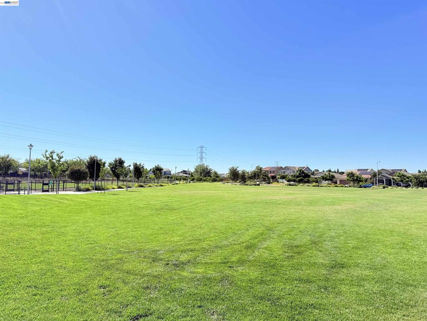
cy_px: 160
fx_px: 296
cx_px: 214
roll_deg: -0.3
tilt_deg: +4.2
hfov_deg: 71.6
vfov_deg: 56.8
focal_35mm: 24
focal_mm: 6.76
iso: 80
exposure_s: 1/6711
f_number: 1.78
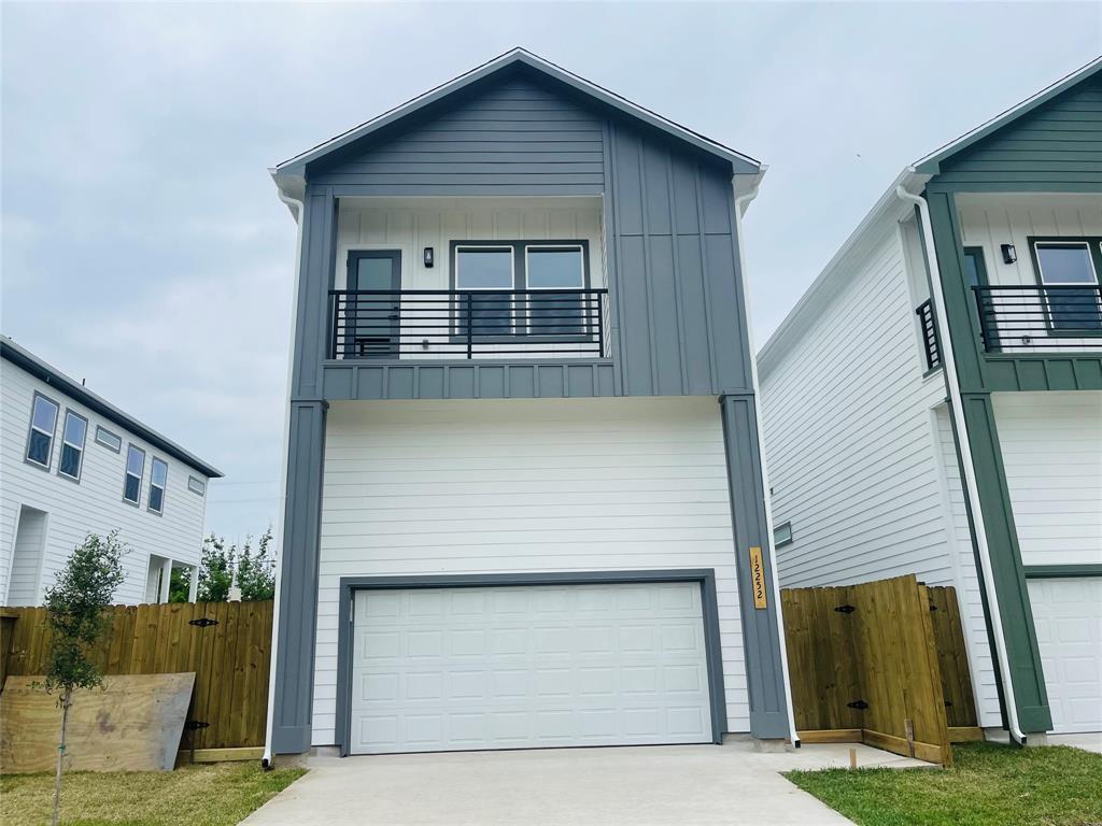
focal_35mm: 25
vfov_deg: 54.9
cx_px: 551
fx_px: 796
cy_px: 413
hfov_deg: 69.4
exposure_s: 1/1883
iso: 32
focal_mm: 5.1
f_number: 1.6
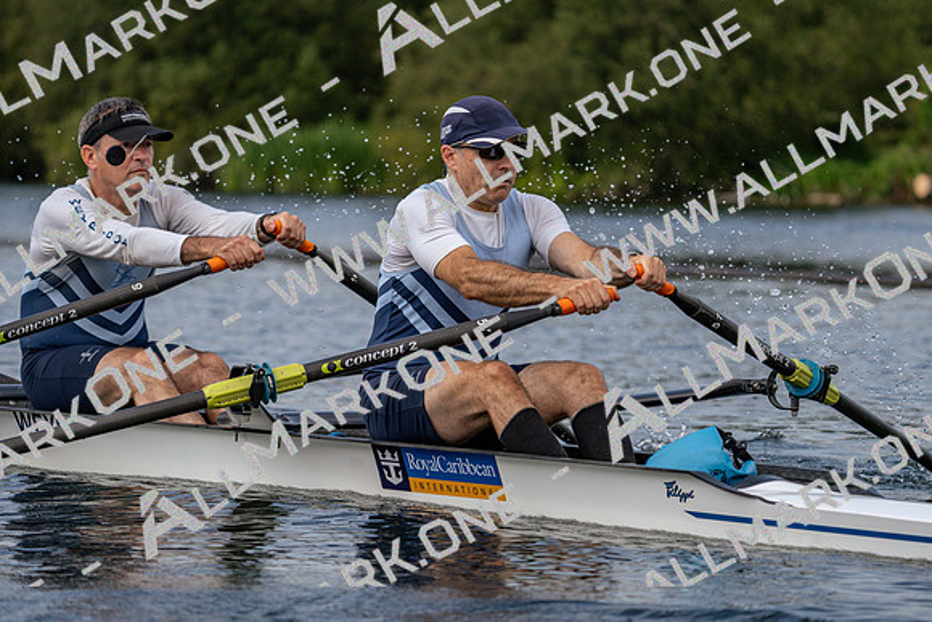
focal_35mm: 200
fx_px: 5179
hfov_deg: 10.3
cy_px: 311
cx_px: 466
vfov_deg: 6.9
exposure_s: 1/1600
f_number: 5.6
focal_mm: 200
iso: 320
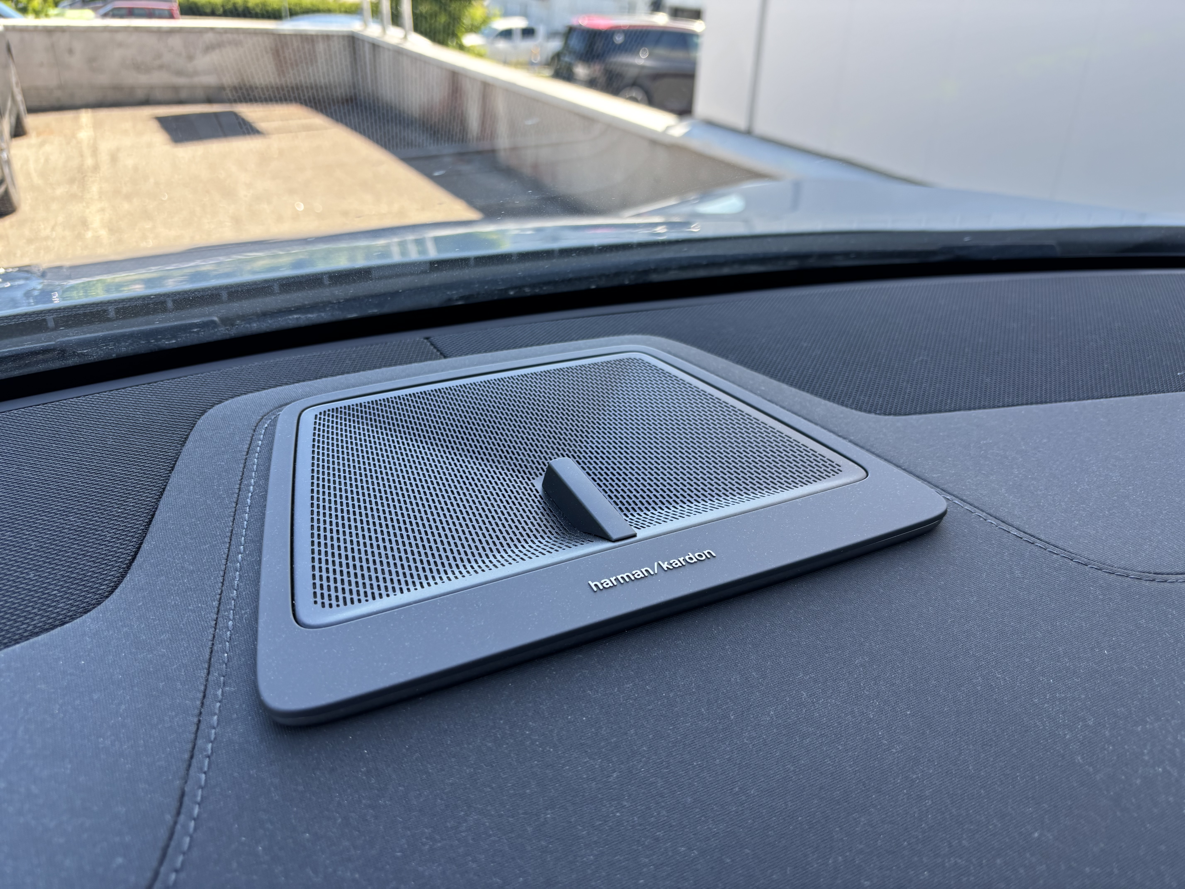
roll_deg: -3.7
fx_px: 890
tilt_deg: -27.2
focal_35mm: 26
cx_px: 592
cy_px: 444
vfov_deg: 53.1
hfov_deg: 67.3
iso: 32
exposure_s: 1/121
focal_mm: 5.96
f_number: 1.6
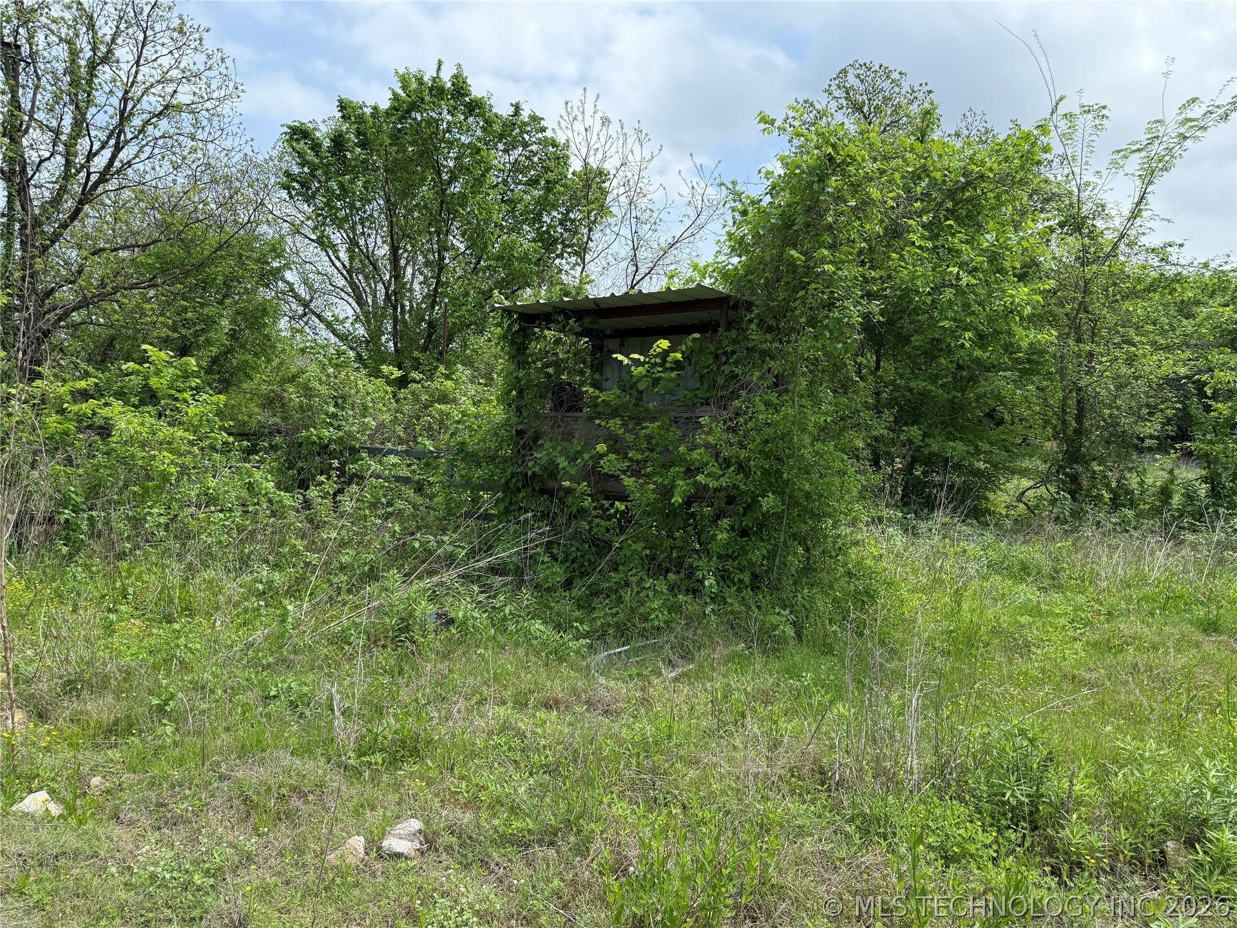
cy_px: 464
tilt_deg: +0.6
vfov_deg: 56.8
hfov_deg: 71.6
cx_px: 618
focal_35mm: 24
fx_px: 858
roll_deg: -1.2
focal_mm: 6.76
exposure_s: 1/3425
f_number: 1.78
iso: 100
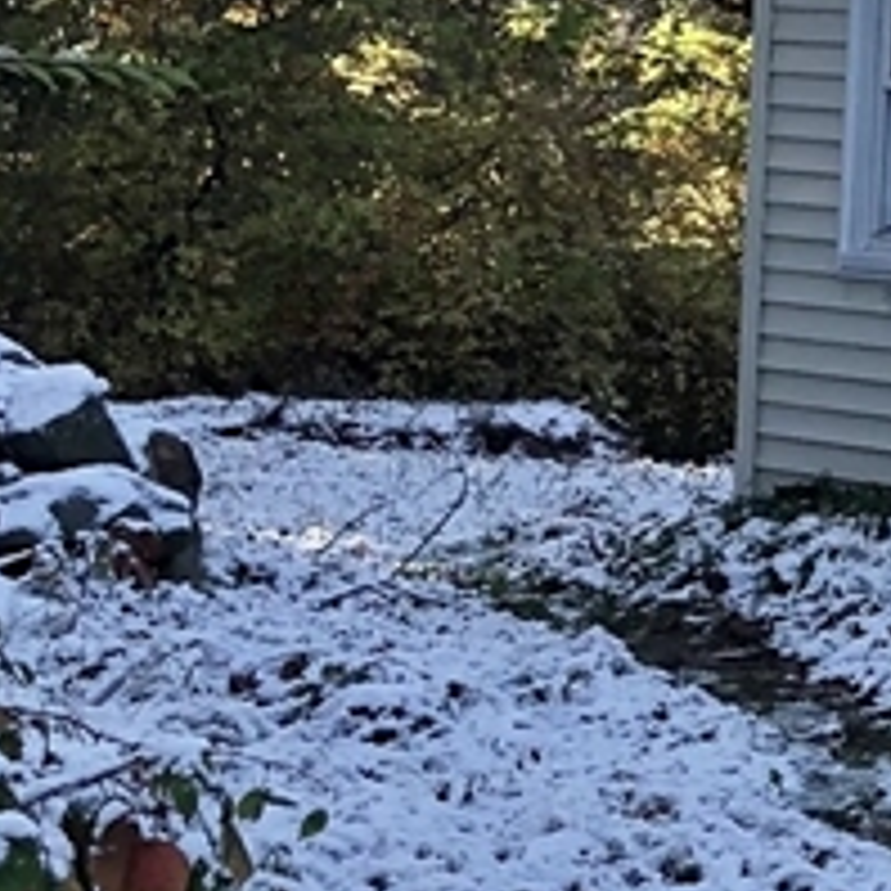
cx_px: 2138
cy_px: -94
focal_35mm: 128
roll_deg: -2.1
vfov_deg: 13.4
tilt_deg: +1.2
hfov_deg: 11.3
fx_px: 3727
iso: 20
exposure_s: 1/539
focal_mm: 3.99
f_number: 1.8
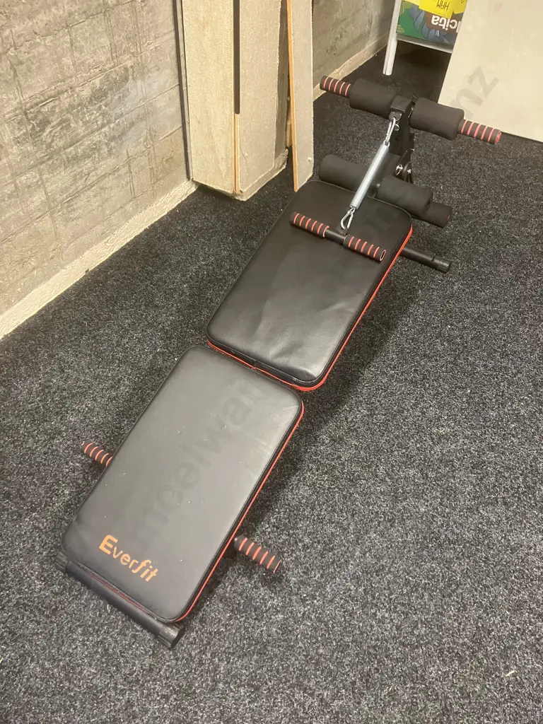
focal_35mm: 28
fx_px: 586
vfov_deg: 63.4
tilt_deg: -46.5
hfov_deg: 49.7
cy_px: 362
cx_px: 272
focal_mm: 3.99
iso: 320
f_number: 1.8
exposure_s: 1/33
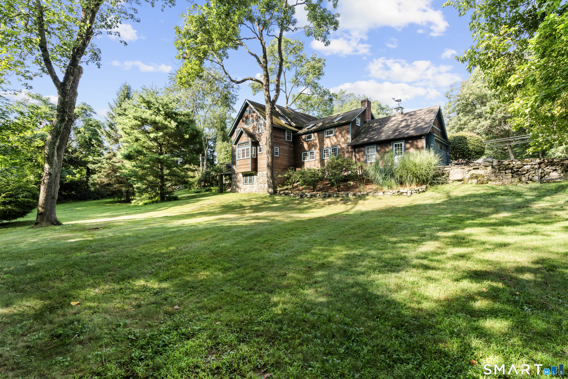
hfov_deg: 96.7
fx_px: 252
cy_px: 190
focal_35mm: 16
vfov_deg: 73.7
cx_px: 284
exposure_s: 1/10
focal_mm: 16
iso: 200
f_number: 9
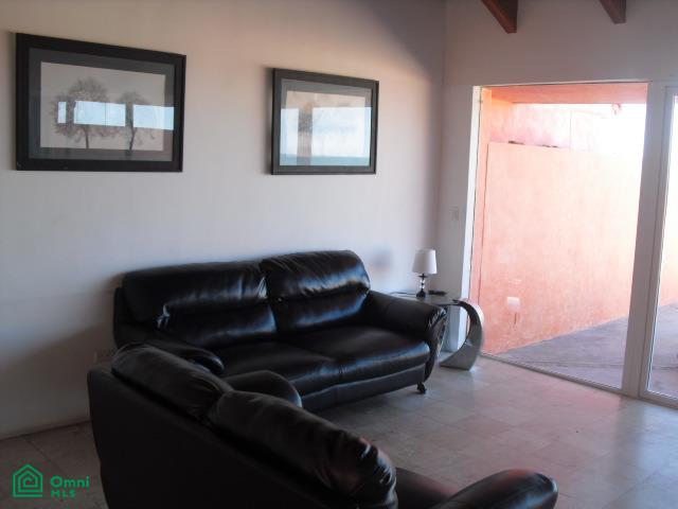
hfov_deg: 51.4
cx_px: 339
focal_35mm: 36
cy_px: 254
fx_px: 705
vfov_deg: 39.7
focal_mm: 6.3
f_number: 3.1
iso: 100
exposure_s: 1/80
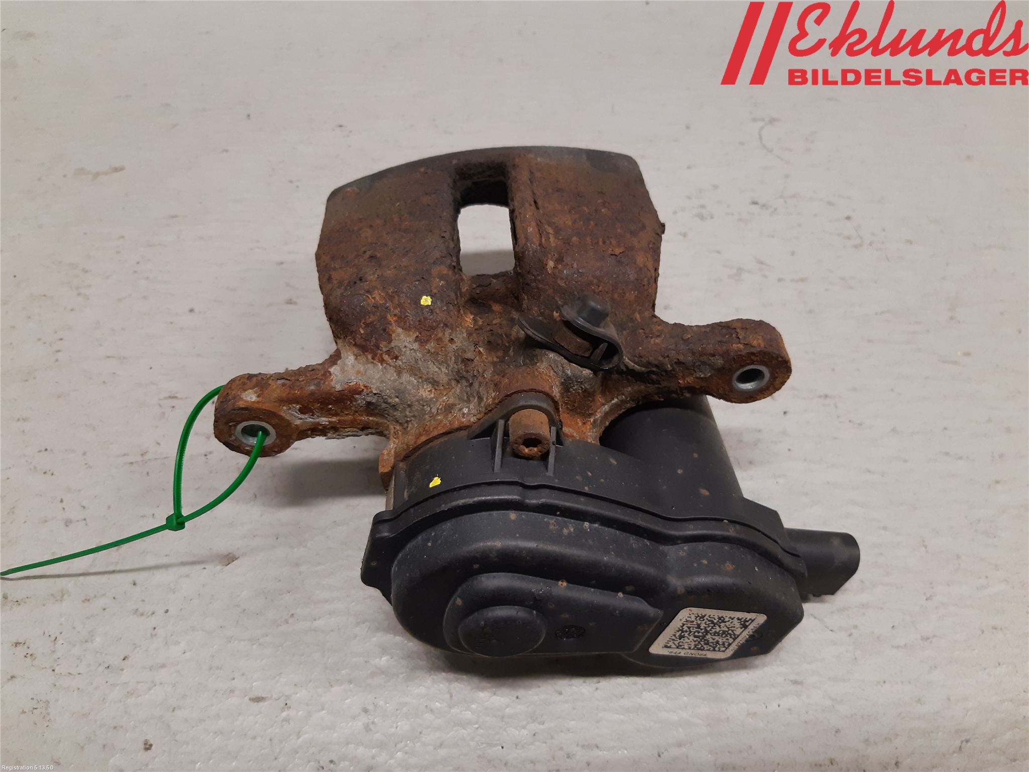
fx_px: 773
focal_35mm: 26
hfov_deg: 67.3
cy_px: 386
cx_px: 514
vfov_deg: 53.1
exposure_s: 1/50
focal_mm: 3.93
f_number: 1.7
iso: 160
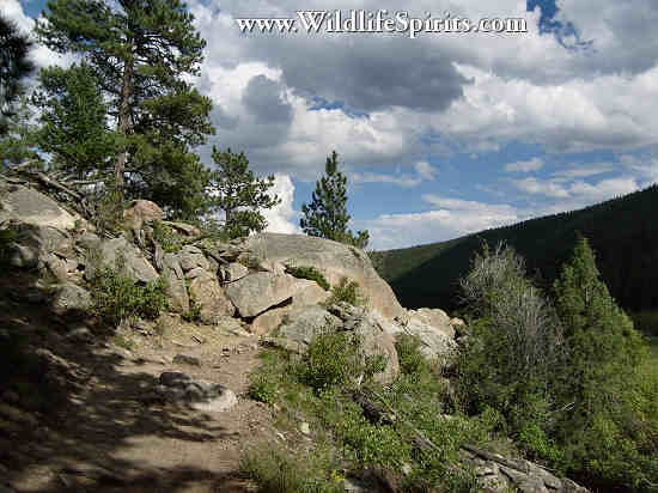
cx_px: 329
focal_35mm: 35
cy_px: 246
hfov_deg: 52.6
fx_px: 665
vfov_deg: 40.7
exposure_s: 1/350
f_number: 7.1
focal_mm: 5.8
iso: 80
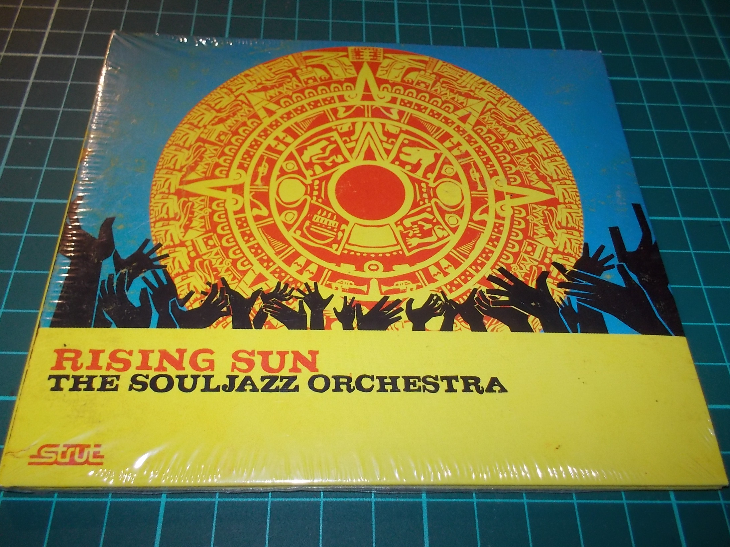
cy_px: 274
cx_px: 363
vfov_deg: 46.8
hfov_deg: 60.0
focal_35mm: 30
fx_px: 633
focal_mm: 4.1
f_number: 3.3
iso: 200
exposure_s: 1/30
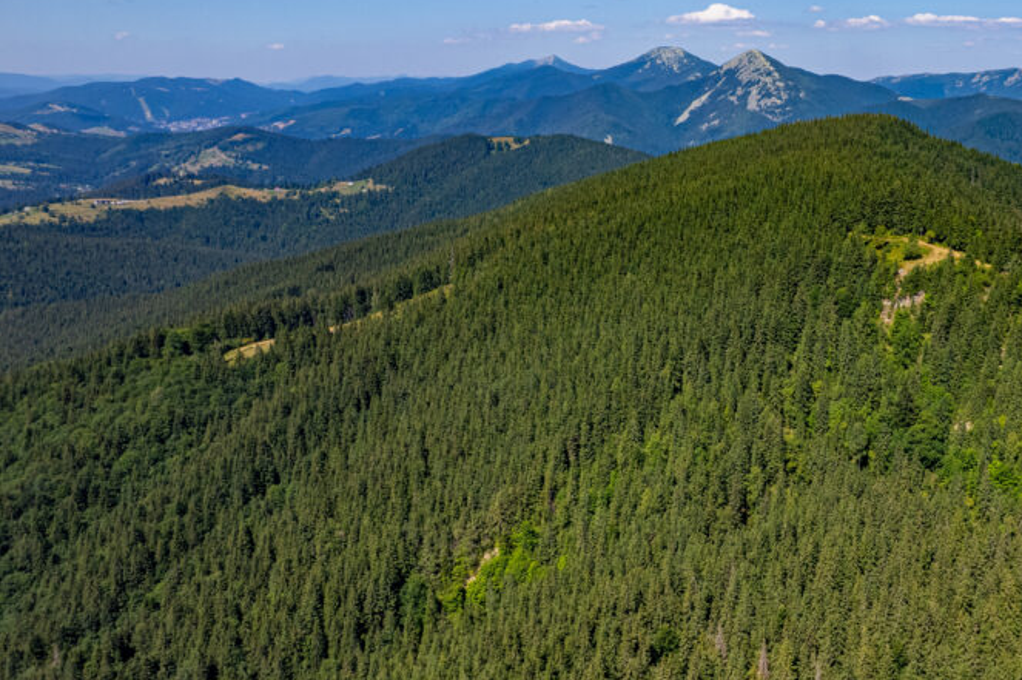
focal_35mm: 34
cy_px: 258
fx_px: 964
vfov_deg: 38.6
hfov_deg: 53.1
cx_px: 777
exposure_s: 1/240
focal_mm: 8.38
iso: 100
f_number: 2.8
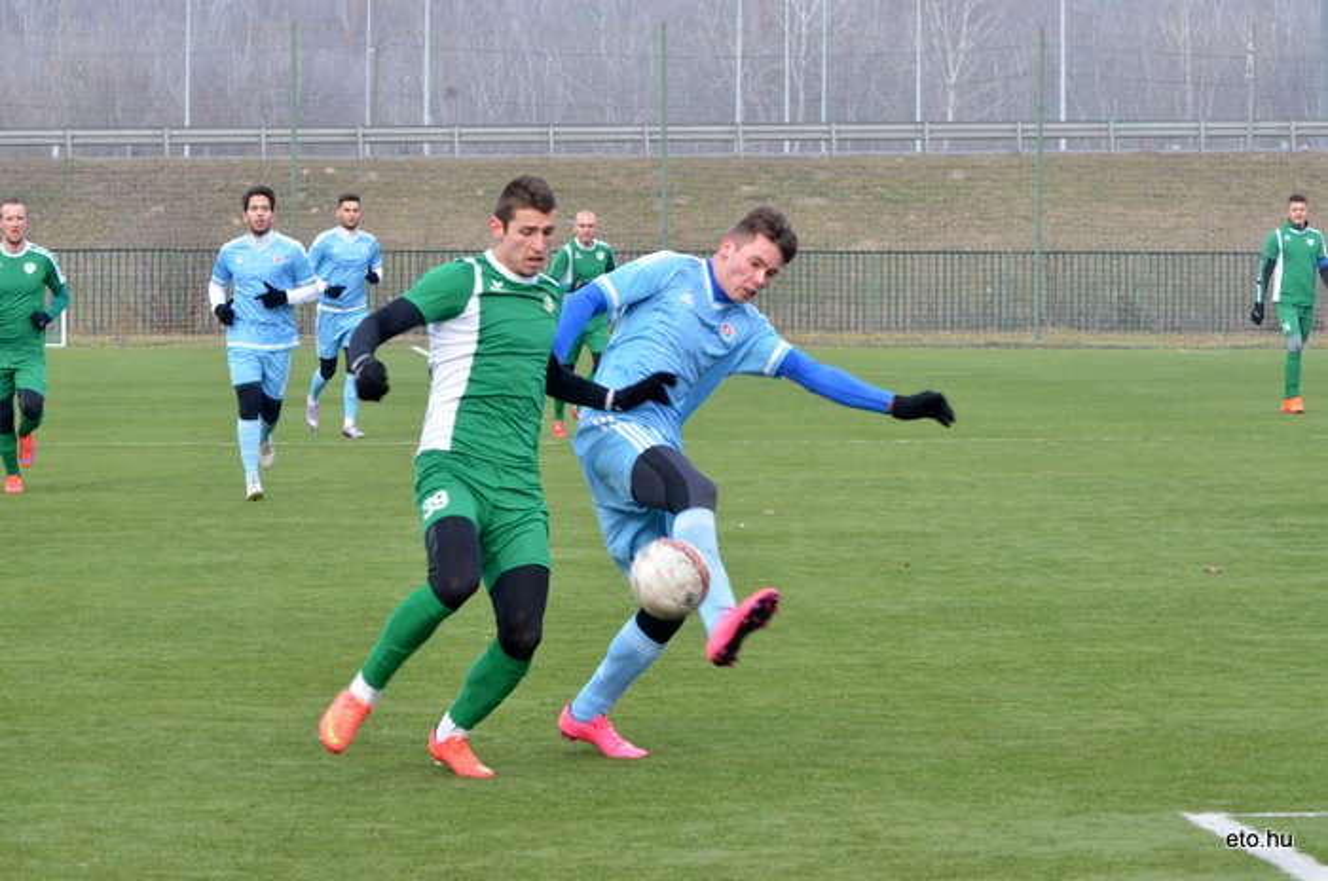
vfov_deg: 6.8
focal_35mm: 202
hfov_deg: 10.2
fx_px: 7456
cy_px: 440
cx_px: 664
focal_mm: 135
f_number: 14
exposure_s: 1/250
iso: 1600
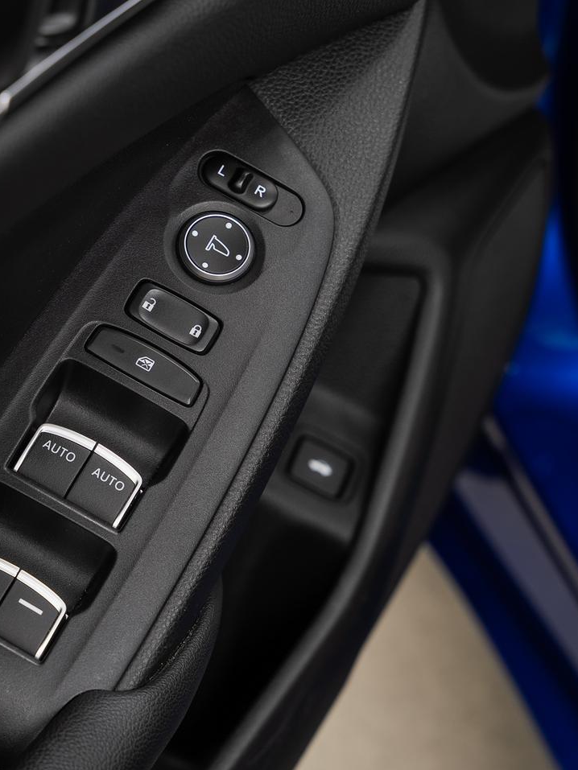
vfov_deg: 22.0
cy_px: 385
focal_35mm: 89
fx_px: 1981
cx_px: 159
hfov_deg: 16.5
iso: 100
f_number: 5.6
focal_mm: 61.5
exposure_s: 1/2
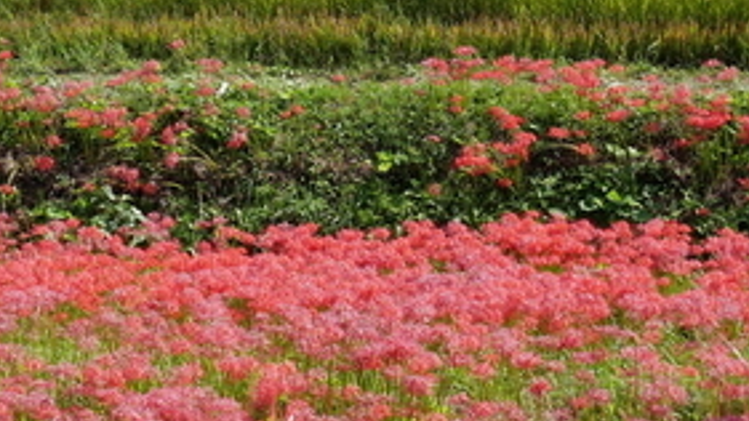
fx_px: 1847
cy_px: 140
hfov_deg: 22.9
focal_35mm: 93
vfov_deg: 13.0
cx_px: 360
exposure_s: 1/320
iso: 200
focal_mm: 20
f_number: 8
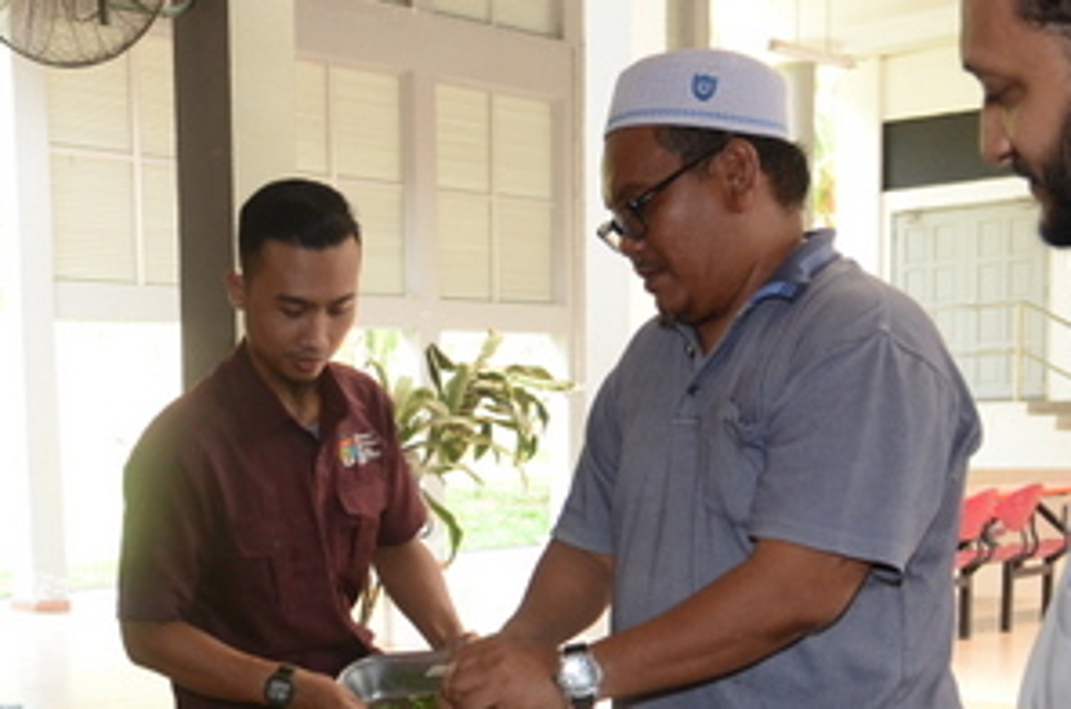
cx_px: 279
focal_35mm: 55
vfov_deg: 23.8
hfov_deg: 35.5
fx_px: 1635
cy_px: 648
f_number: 4
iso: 1000
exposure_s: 1/250
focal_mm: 17
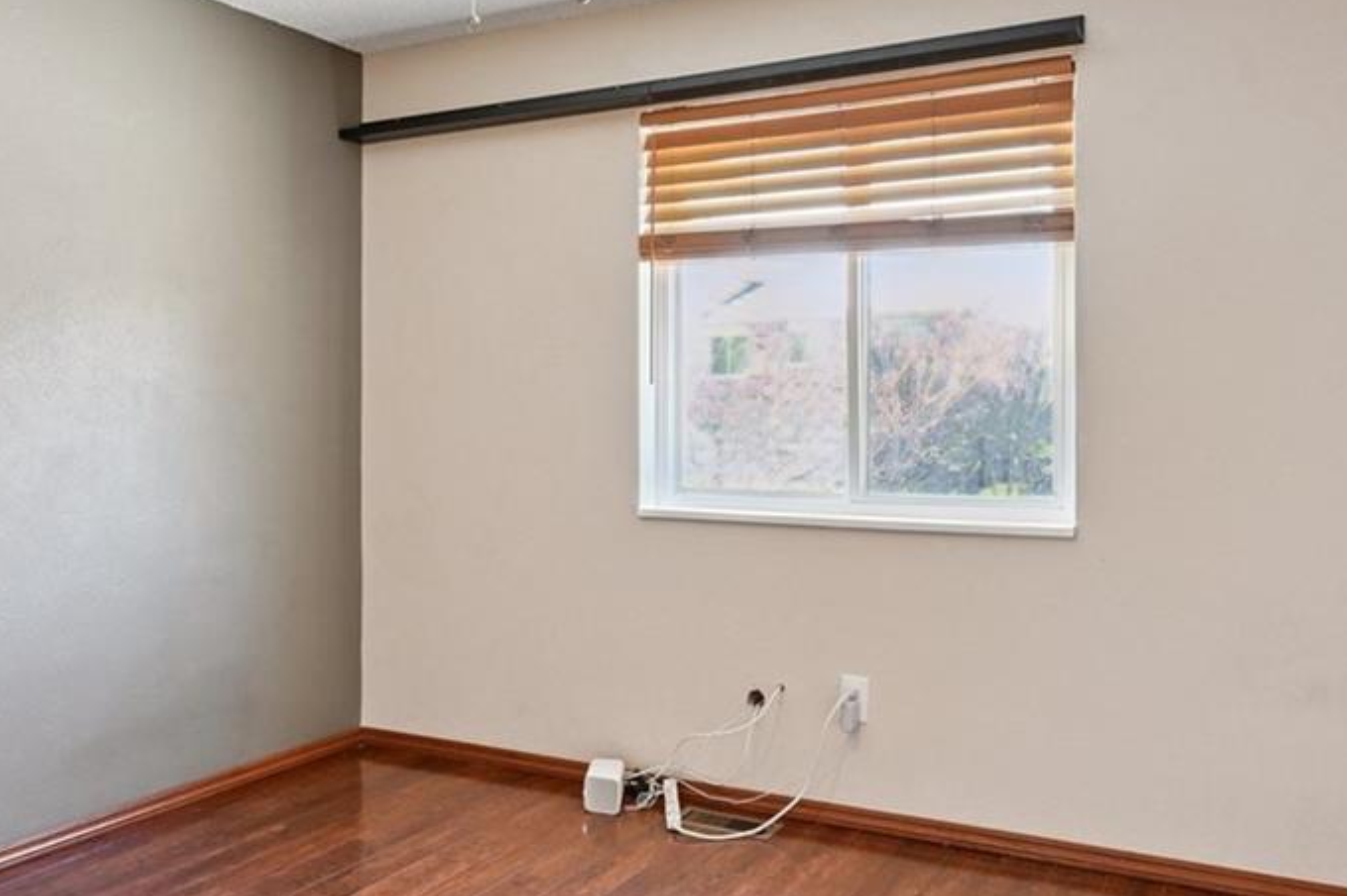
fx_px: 1234
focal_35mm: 33
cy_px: 379
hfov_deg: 56.9
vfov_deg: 39.8
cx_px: 550
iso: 400
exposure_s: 1/3.33
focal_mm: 14
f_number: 10
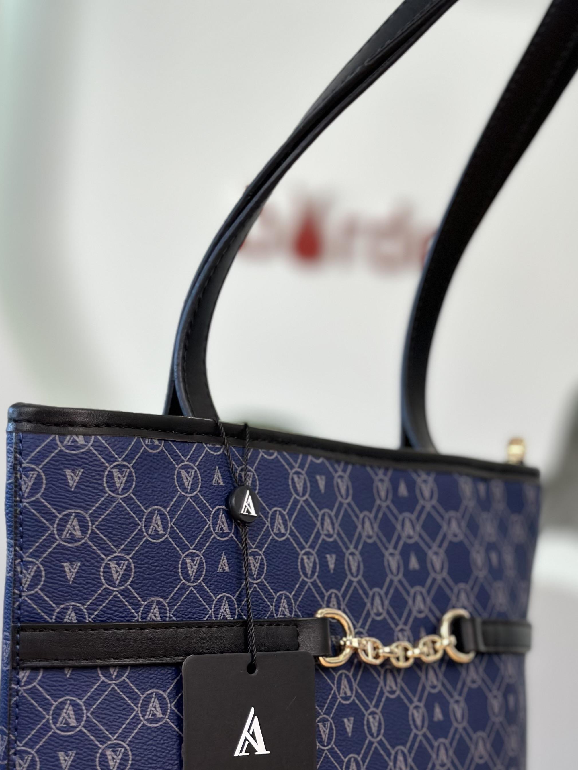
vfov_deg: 27.0
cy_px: 417
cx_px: 415
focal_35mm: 72
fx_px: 1603
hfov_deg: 20.3
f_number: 1.78
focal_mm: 6.86
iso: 80
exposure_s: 1/414
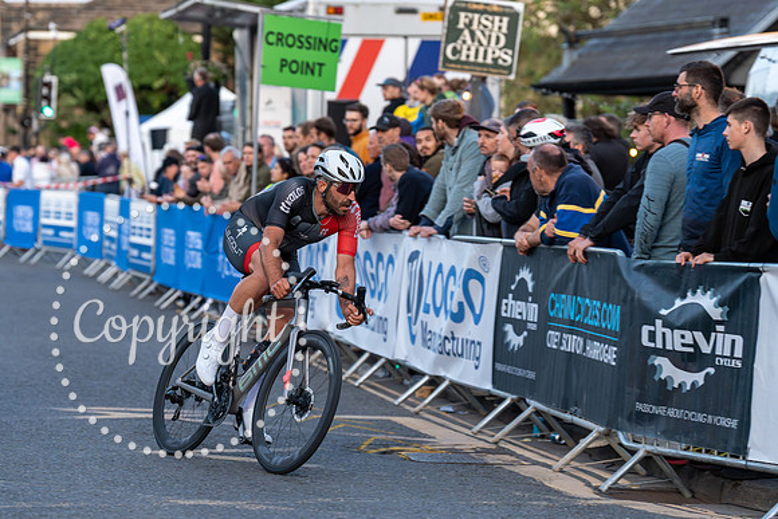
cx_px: 316
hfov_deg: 15.0
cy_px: 289
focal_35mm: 137
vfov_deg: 10.0
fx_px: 2953
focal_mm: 112
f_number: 3.2
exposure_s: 1/640
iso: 1000
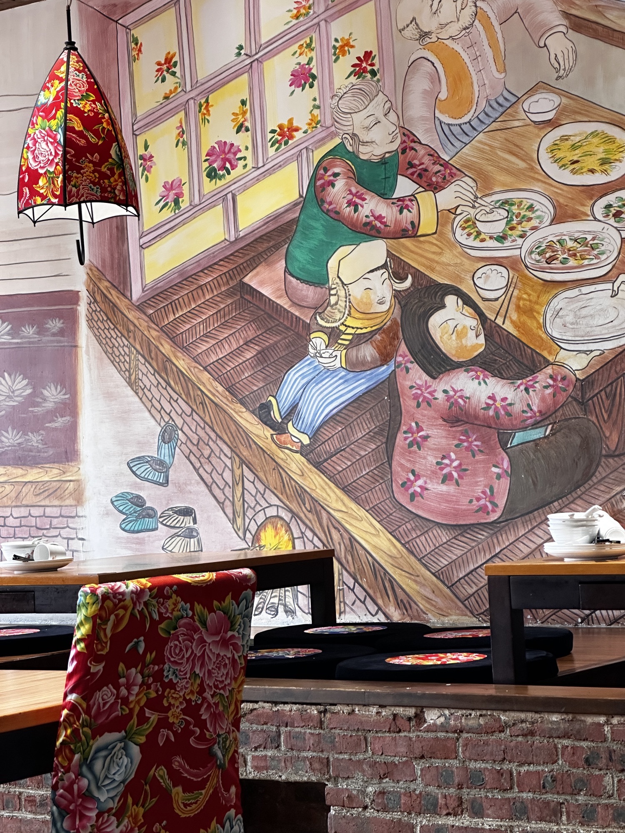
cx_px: 312
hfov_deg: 19.1
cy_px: 416
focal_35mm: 77
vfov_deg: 25.3
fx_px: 1854
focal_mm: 9
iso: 250
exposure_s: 1/81
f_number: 2.8
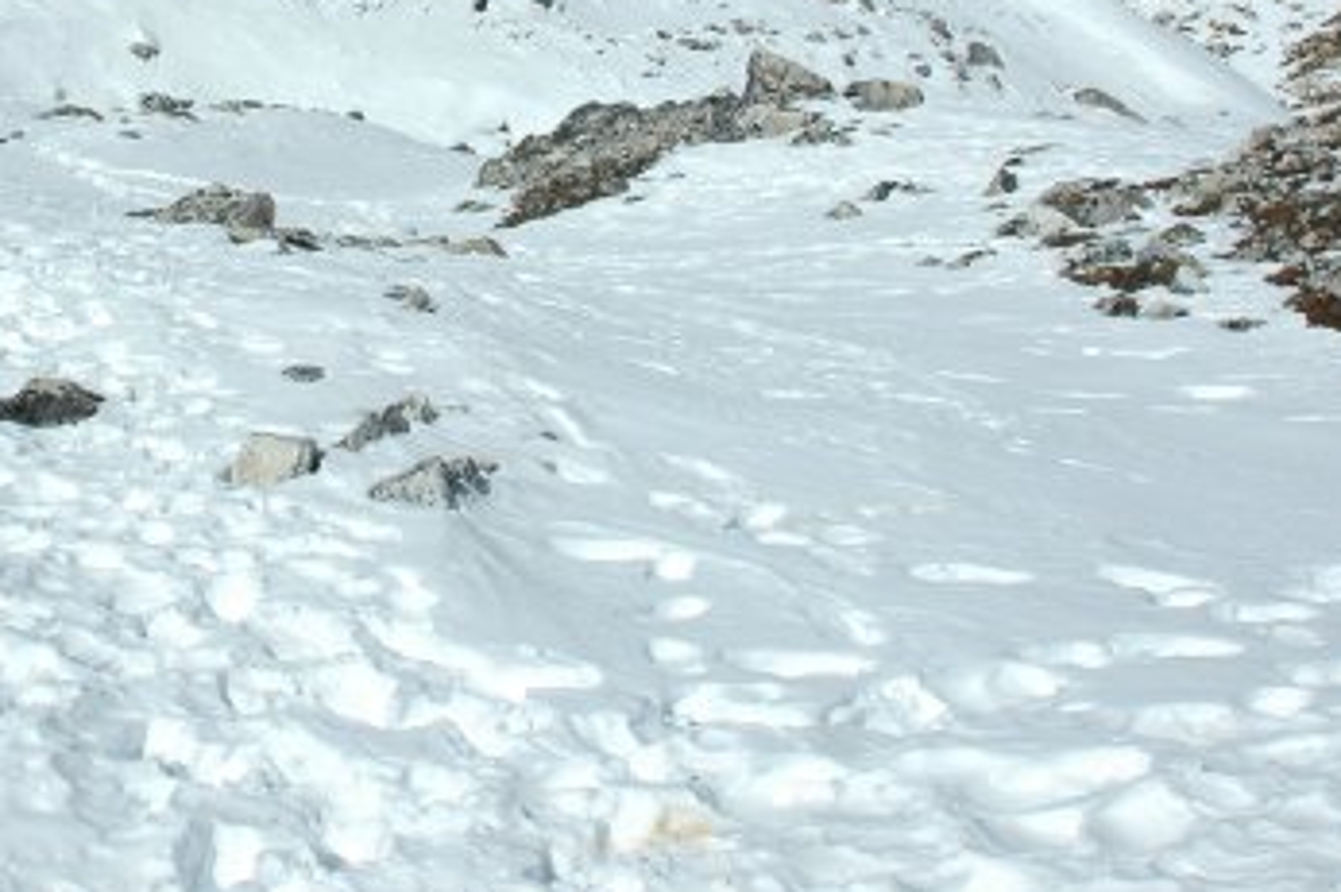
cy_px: 81
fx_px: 2085
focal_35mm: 56
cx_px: 309
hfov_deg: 34.8
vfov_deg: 23.5
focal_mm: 18
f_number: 11
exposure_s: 1/640
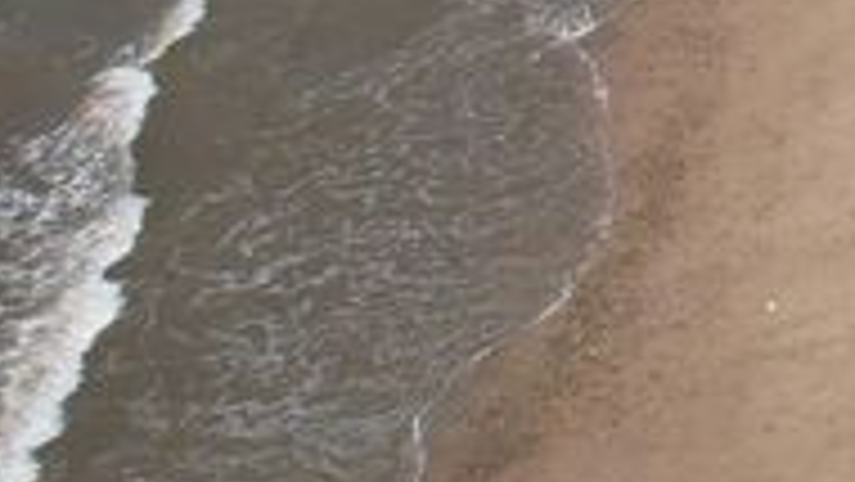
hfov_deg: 12.9
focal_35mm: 124
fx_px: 2812
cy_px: -840
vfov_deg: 8.5
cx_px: 2088
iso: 100
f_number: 2.8
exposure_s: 1/2000
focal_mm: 8.38
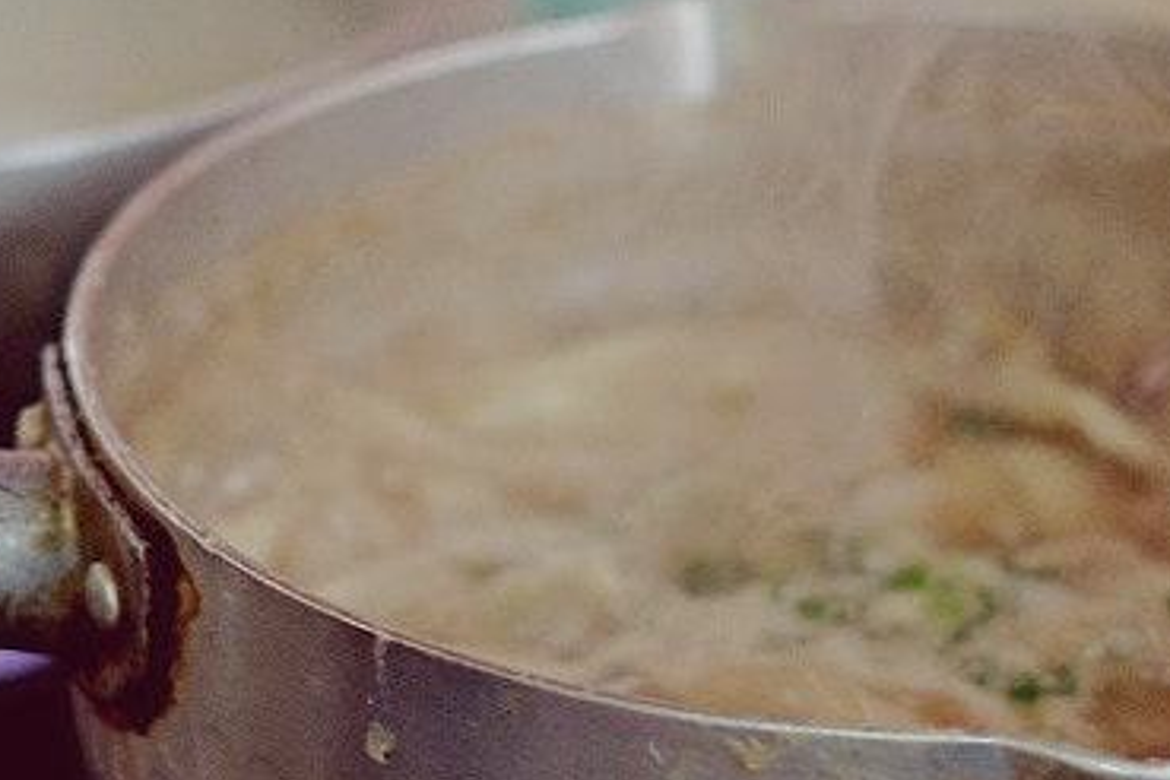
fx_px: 7474
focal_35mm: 230
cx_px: 507
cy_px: 556
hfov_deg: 8.9
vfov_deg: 6.0
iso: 400
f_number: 1.6
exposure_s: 1/125
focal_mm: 35
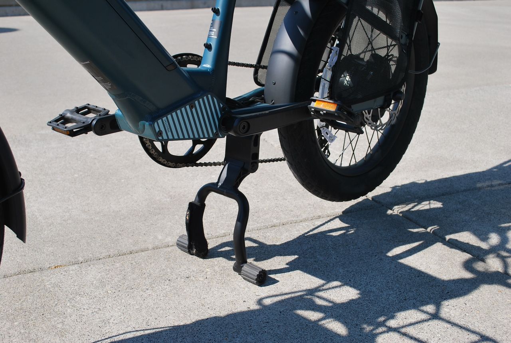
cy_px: 172
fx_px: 640
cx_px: 256
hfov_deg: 43.5
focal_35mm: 45
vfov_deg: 30.0
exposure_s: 1/250
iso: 100
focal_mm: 30
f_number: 8
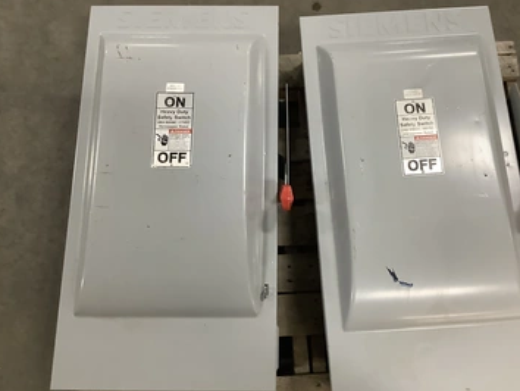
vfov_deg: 40.7
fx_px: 526
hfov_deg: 52.6
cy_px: 213
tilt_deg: -76.4
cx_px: 273
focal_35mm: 35
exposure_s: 1/60
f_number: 2.4
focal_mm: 3.3
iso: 320
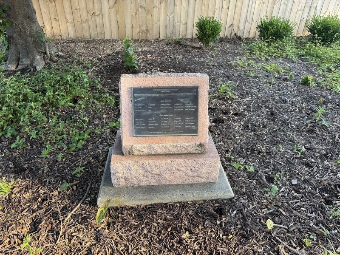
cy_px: 128
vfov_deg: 56.8
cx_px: 170
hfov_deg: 71.6
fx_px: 236
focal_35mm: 24
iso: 64
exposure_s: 1/161
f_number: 1.78
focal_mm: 6.76
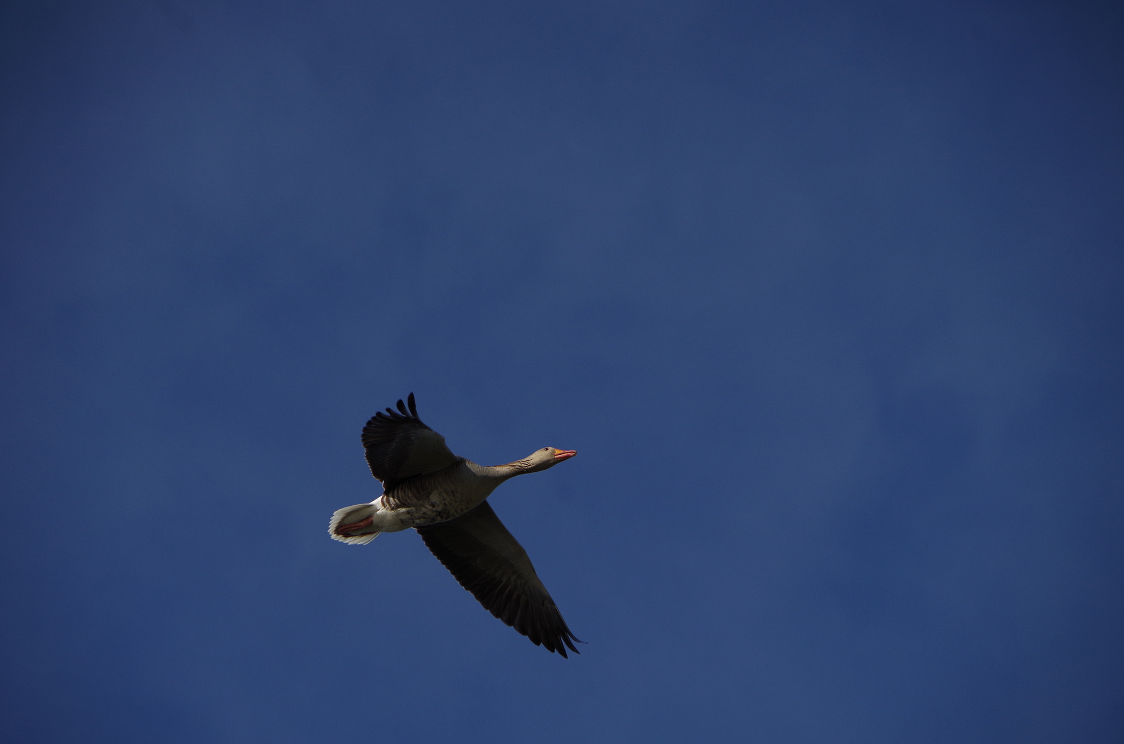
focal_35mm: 202
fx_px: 6293
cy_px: 372
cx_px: 562
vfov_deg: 6.8
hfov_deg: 10.2
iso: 160
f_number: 5.6
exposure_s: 1/1250
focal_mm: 135
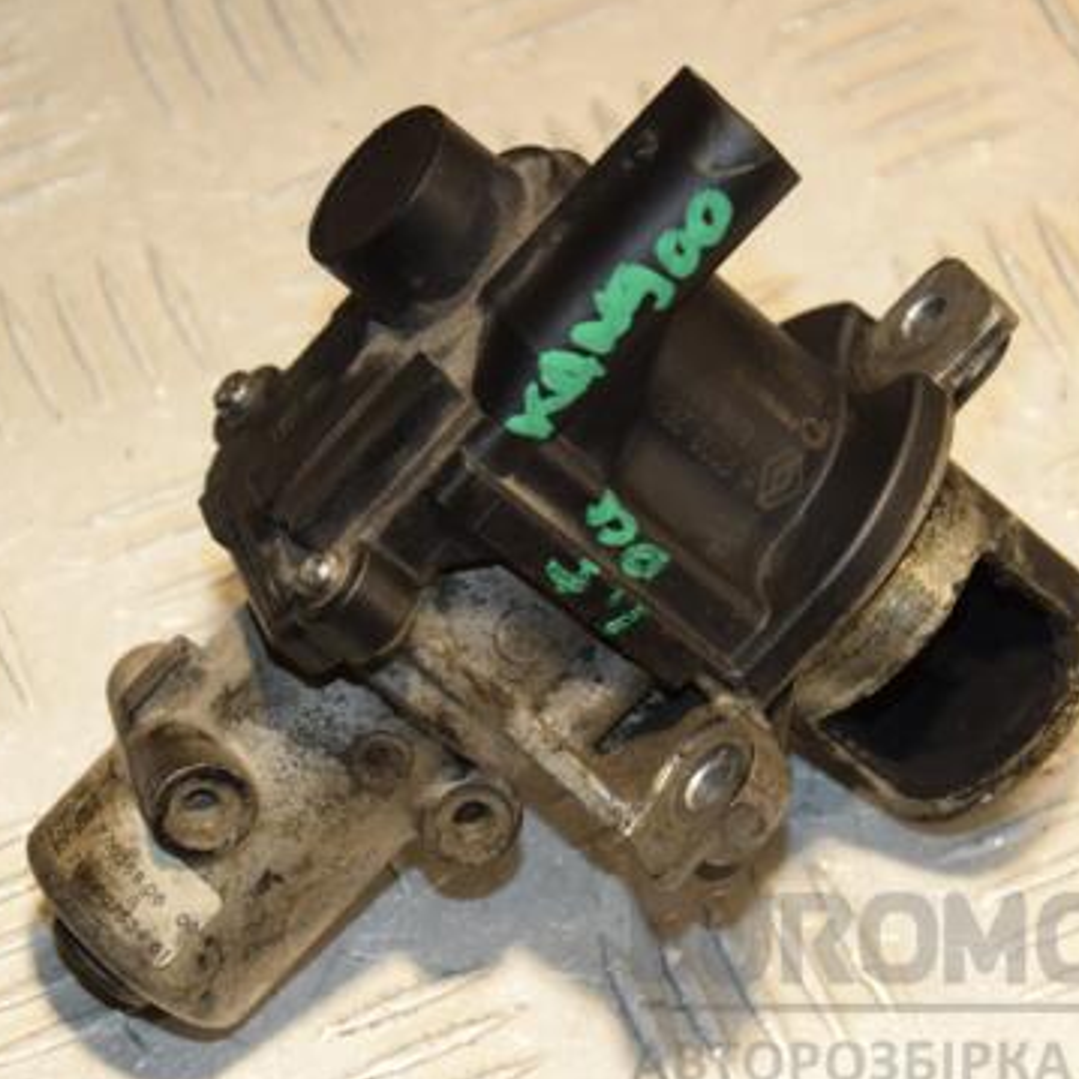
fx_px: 4655
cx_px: 574
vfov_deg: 13.2
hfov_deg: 13.2
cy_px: 538
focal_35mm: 132
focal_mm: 62
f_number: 5.3
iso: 800
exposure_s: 1/160
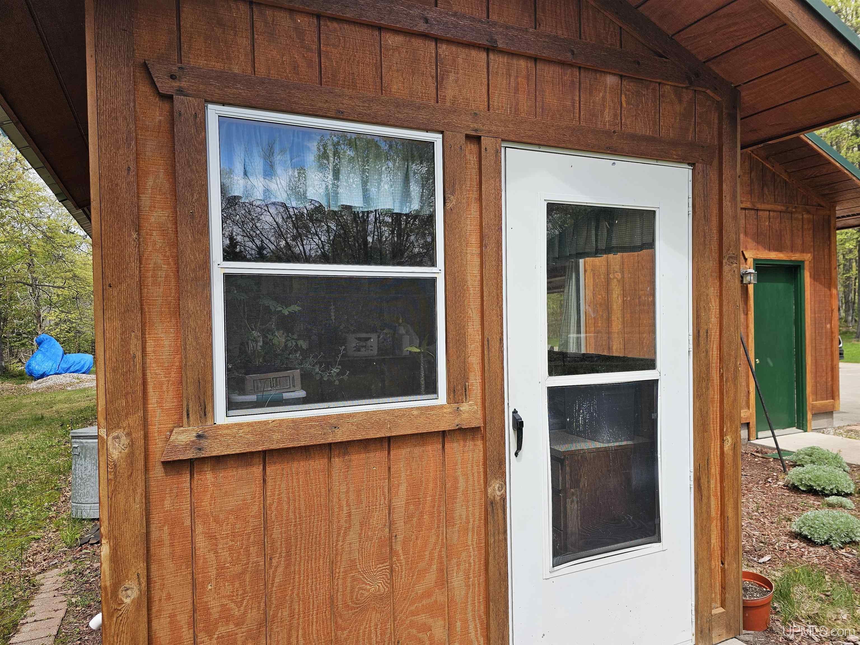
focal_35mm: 23
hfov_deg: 73.9
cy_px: 322
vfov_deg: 58.9
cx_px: 430
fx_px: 571
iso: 16
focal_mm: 6.3
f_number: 1.7
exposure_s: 1/494
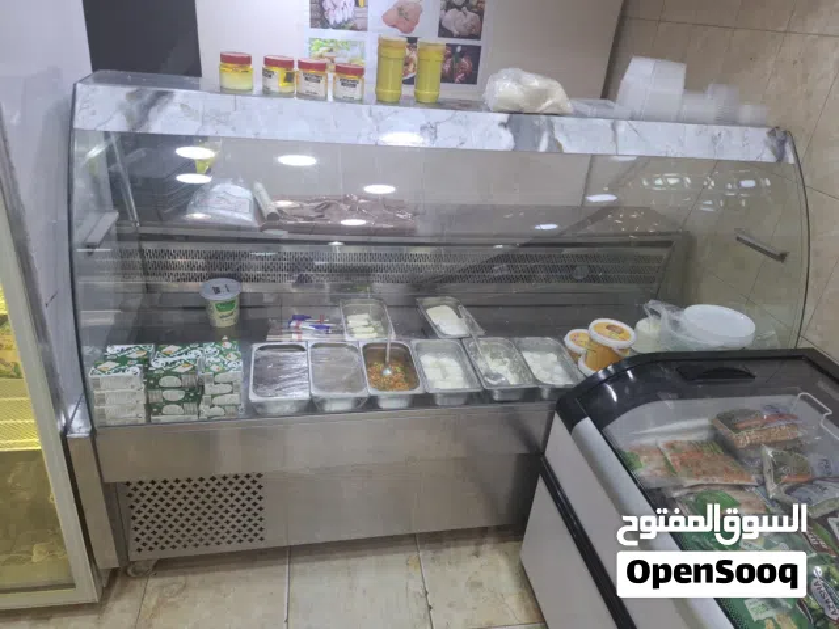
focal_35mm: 23
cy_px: 314
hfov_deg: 73.9
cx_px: 420
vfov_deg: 58.9
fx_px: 557
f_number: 1.8
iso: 125
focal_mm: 5.54
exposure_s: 1/100
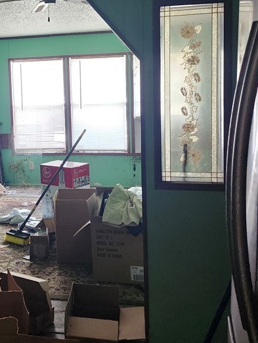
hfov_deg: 30.7
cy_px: 123
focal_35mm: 45
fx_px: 447
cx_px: 24
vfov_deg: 41.7
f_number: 1.8
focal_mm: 5.54
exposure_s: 1/120
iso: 1000
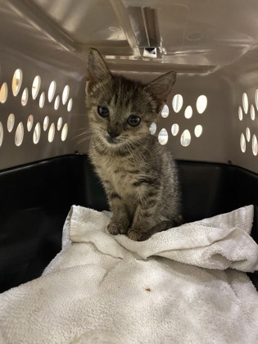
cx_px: 129
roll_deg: -3.3
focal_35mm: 26
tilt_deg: -9.4
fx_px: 258
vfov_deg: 67.3
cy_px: 172
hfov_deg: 53.1
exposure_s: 1/30
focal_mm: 4.25
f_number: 1.8
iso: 500
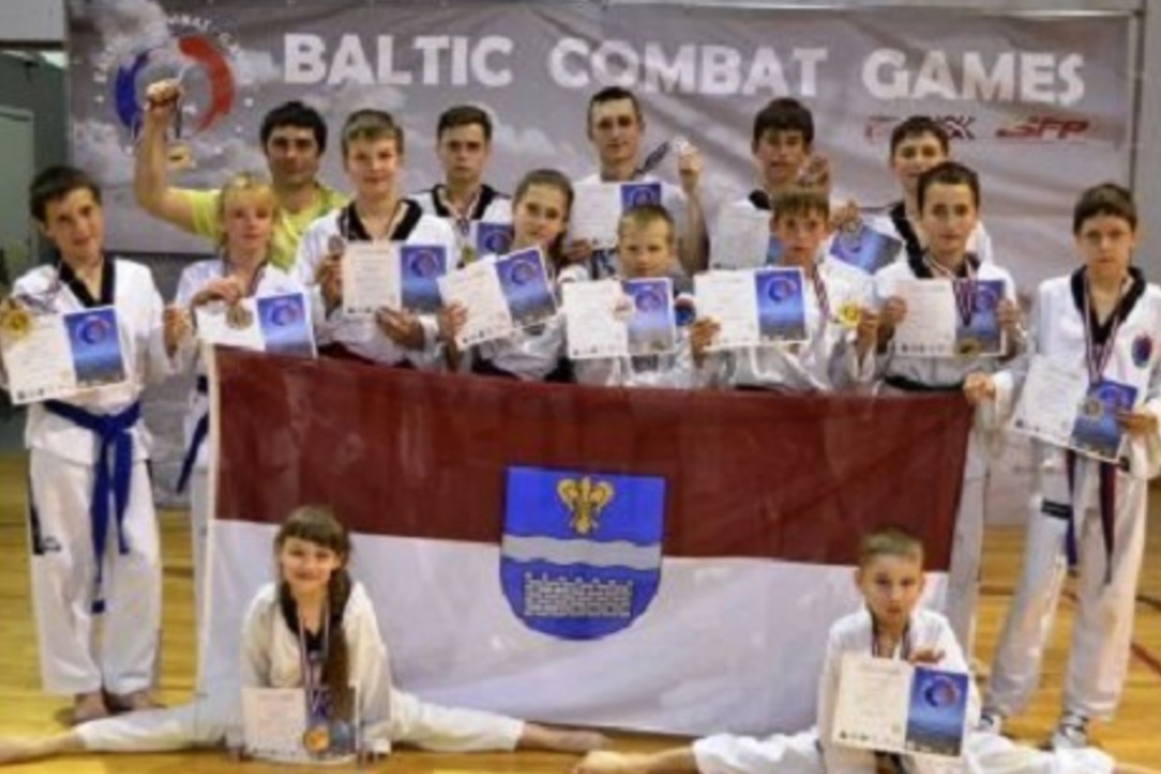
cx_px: 603
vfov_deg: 27.0
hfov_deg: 39.6
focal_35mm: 50
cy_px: 394
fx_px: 1612
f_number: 4.8
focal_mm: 32
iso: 3200
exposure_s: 1/60
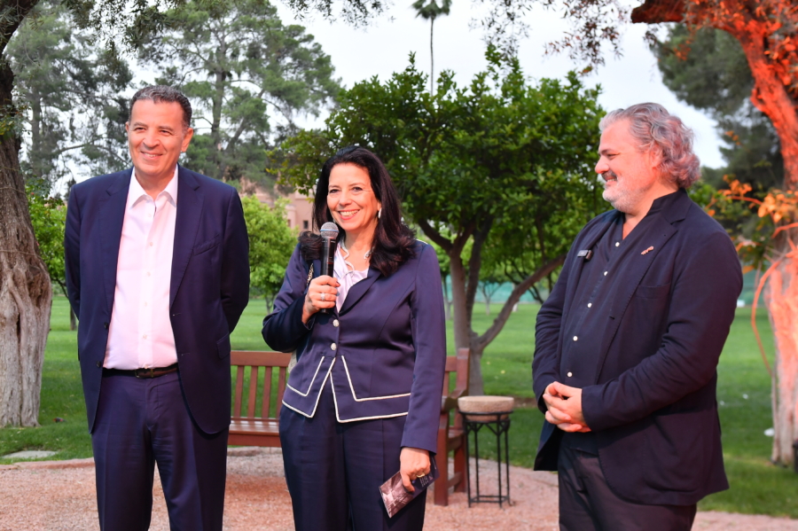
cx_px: 399
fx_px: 1130
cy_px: 266
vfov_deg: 26.5
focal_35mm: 51
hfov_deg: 38.9
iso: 640
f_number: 4.5
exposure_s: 1/125
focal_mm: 34
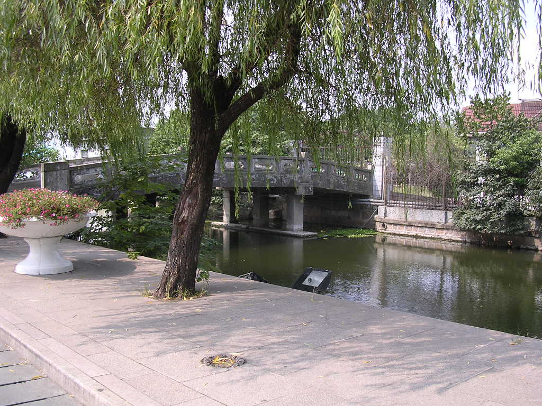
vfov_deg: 37.7
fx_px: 595
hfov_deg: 49.0
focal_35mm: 38
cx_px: 271
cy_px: 203
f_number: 2.8
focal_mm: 5.8
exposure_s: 1/385
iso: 100
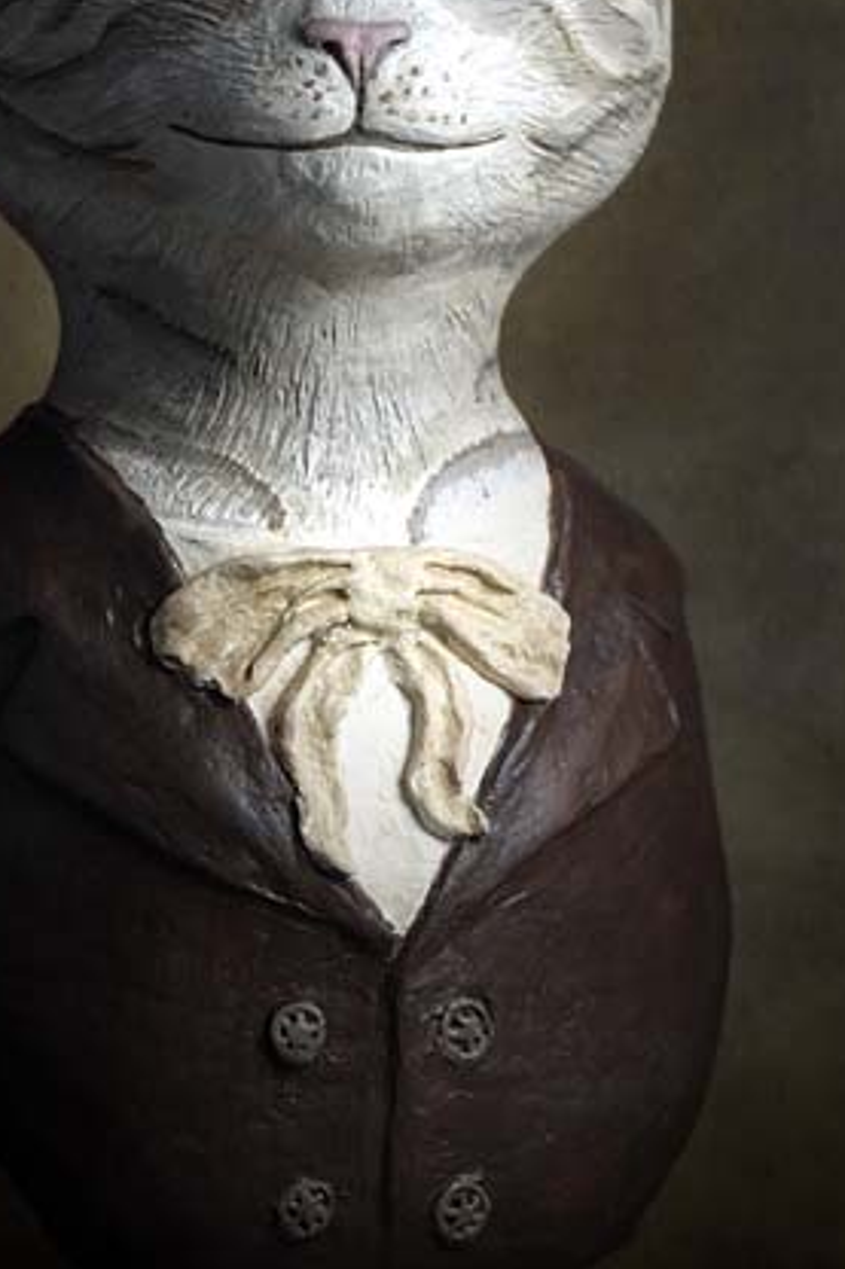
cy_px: 445
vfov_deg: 8.3
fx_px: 8738
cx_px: 285
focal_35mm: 248
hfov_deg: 5.5
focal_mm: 86
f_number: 11
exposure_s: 1/60
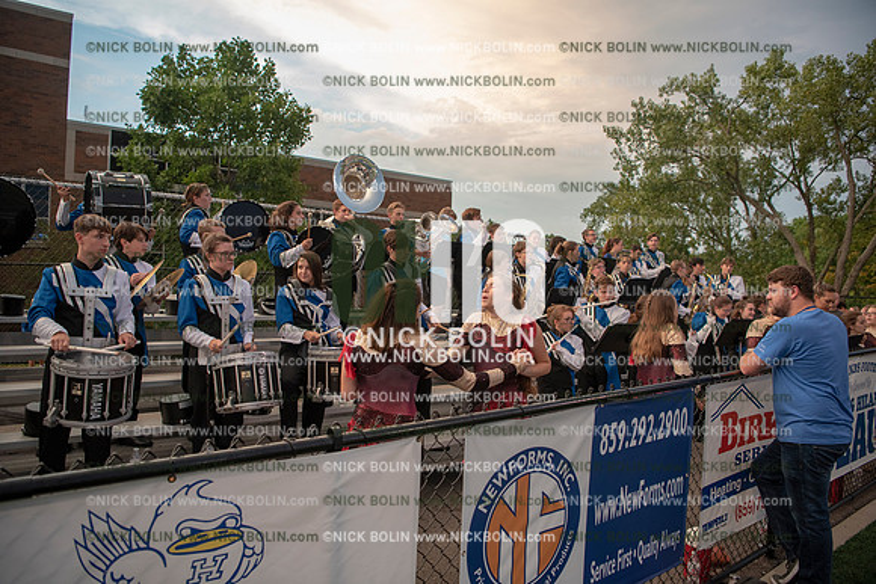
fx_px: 584
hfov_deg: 73.7
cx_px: 438
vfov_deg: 53.2
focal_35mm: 24
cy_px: 292
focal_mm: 24
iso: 800
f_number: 3.2
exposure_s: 1/400
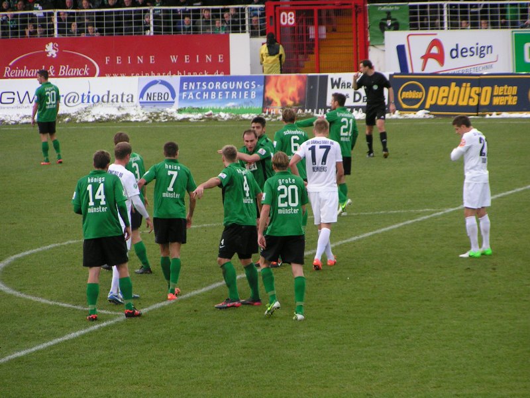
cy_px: 199
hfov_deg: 8.0
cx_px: 265
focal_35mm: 247
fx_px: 3782
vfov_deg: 6.0
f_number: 3.5
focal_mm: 37.8
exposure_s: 1/250
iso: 100
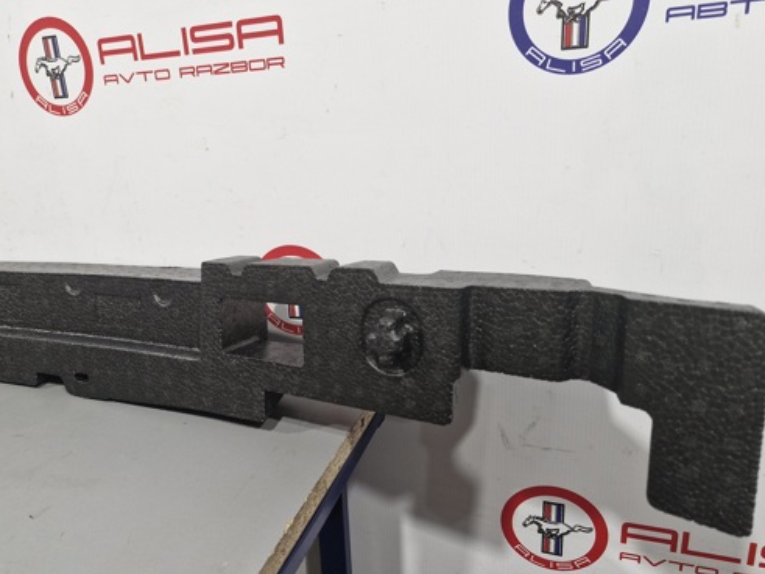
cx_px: 284
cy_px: 324
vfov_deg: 46.7
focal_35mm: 30
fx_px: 663
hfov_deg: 59.2
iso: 250
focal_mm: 5.54
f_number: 1.8
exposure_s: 1/100
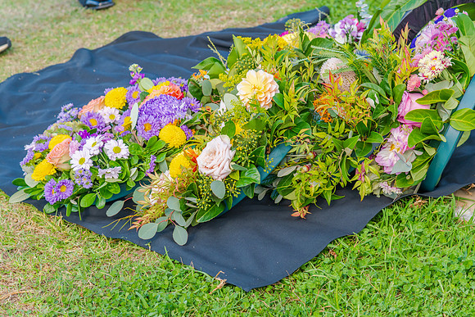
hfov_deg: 17.1
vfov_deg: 11.4
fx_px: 1584
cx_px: 238
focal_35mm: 120
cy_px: 158
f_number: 7.1
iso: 400
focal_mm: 120
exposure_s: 1/200
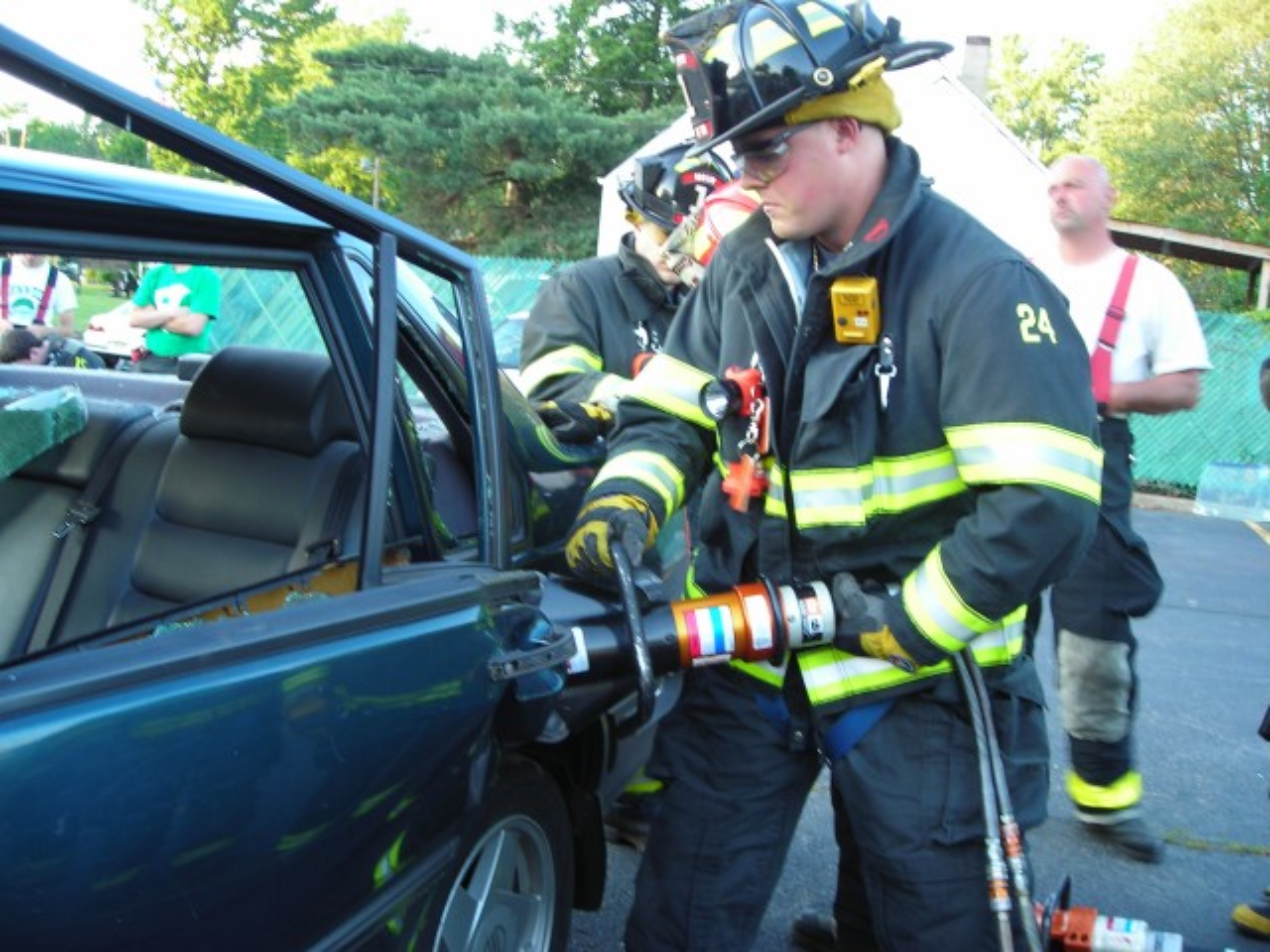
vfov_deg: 37.7
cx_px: 635
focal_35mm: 38
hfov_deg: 49.0
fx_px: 1394
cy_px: 476
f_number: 3.2
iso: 50
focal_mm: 6.3
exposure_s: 1/12.3
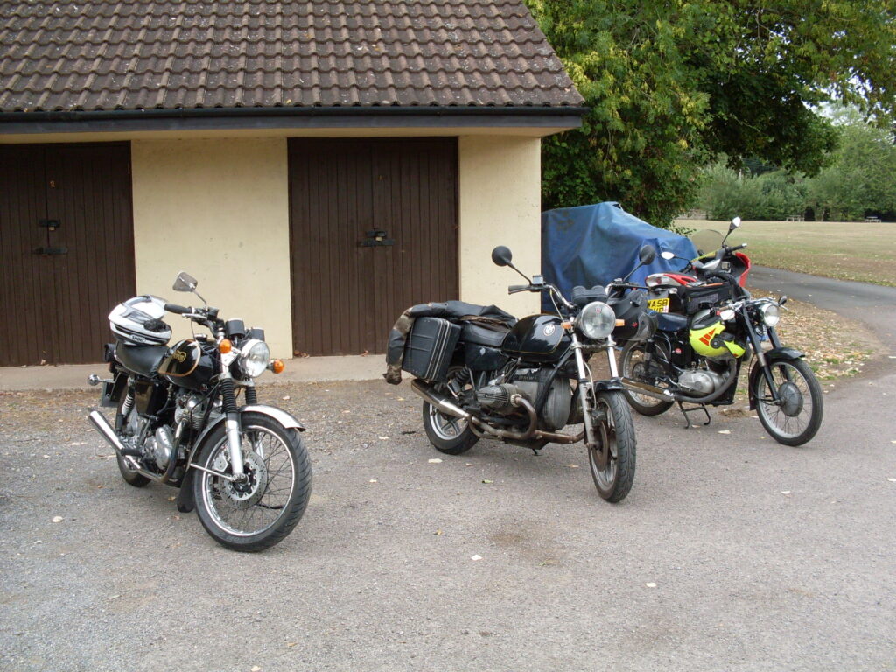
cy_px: 336
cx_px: 448
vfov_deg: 37.7
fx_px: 984
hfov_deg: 49.0
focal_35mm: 38
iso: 80
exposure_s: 1/250
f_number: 2.8
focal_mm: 6.3
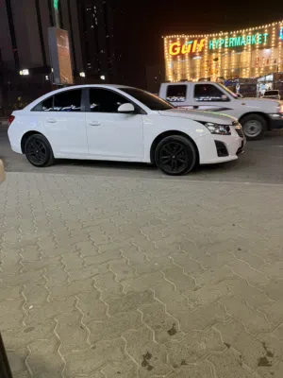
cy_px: 189
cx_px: 142
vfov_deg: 67.3
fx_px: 283
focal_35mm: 26
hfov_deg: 53.1
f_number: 1.6
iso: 160
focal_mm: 5.1
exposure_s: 1/50
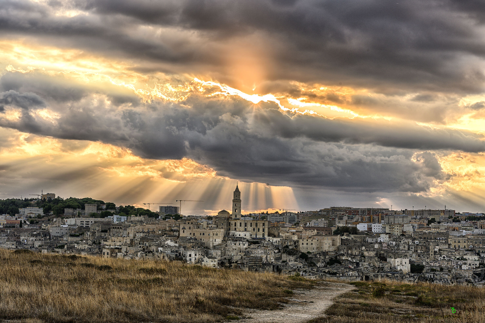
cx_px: 242
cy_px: 162
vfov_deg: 20.9
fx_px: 876
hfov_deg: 31.0
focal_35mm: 65
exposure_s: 1/80
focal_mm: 65
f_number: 13
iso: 100
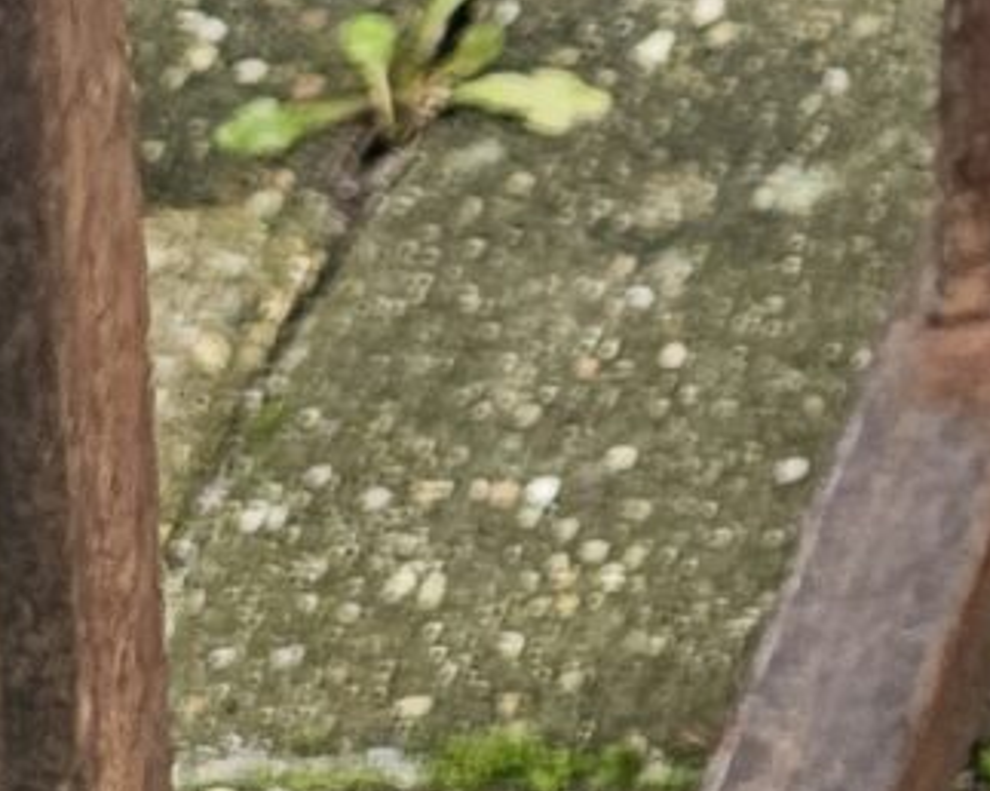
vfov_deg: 8.4
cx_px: 2317
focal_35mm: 178
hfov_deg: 9.7
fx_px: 5212
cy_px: -564
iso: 200
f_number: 1.7
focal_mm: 6.3
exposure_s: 1/359
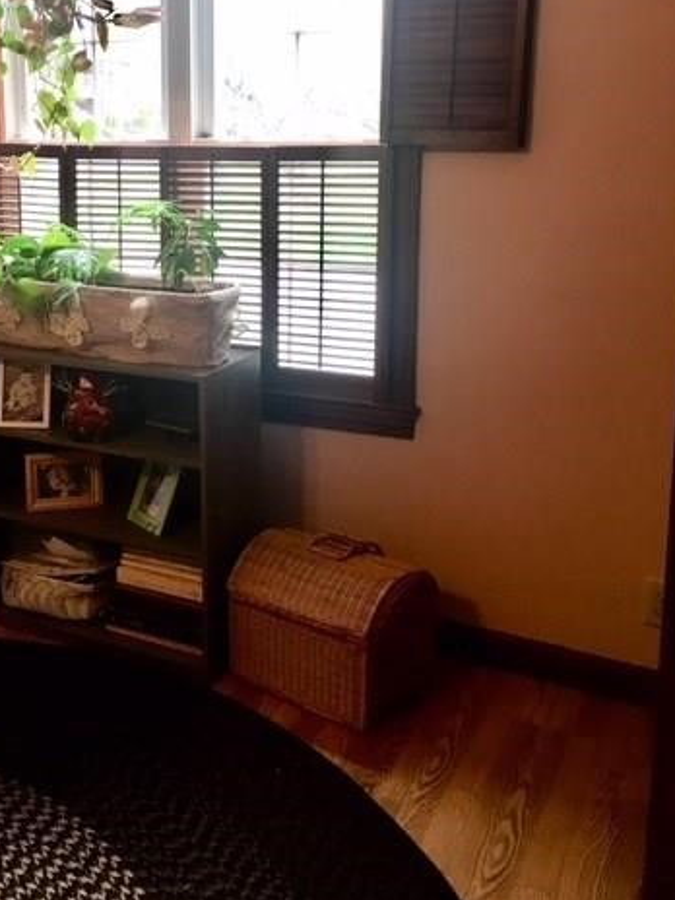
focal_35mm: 40
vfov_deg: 46.2
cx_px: 223
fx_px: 1040
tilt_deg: -9.7
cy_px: 318
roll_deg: +0.8
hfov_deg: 35.6
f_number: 2.2
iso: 80
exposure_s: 1/30
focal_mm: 4.15
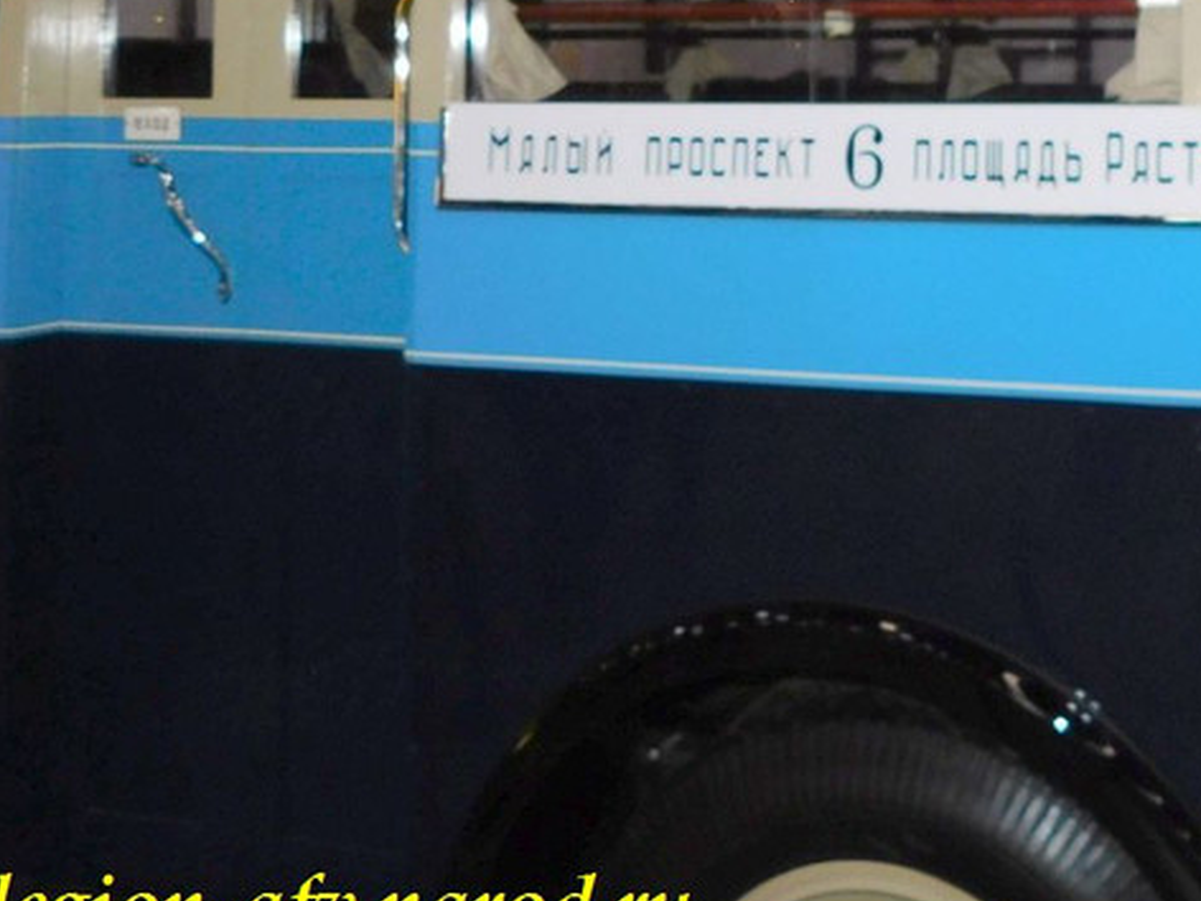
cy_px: -38
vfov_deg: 26.3
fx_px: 1804
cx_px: 1047
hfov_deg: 35.0
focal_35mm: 52
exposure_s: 1/30
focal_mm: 4
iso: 200
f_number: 3
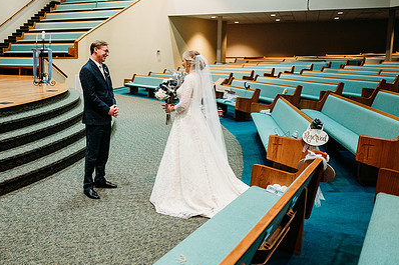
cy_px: 104
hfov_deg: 53.5
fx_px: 388
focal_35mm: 35
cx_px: 137
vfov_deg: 37.7
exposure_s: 1/125
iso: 2000
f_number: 1.8
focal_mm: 24
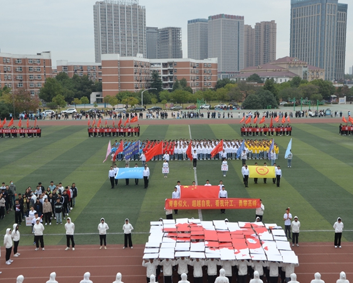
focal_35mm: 44
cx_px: 190
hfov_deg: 42.4
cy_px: 141
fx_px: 455
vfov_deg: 34.5
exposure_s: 1/250
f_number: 8
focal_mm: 25
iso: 200
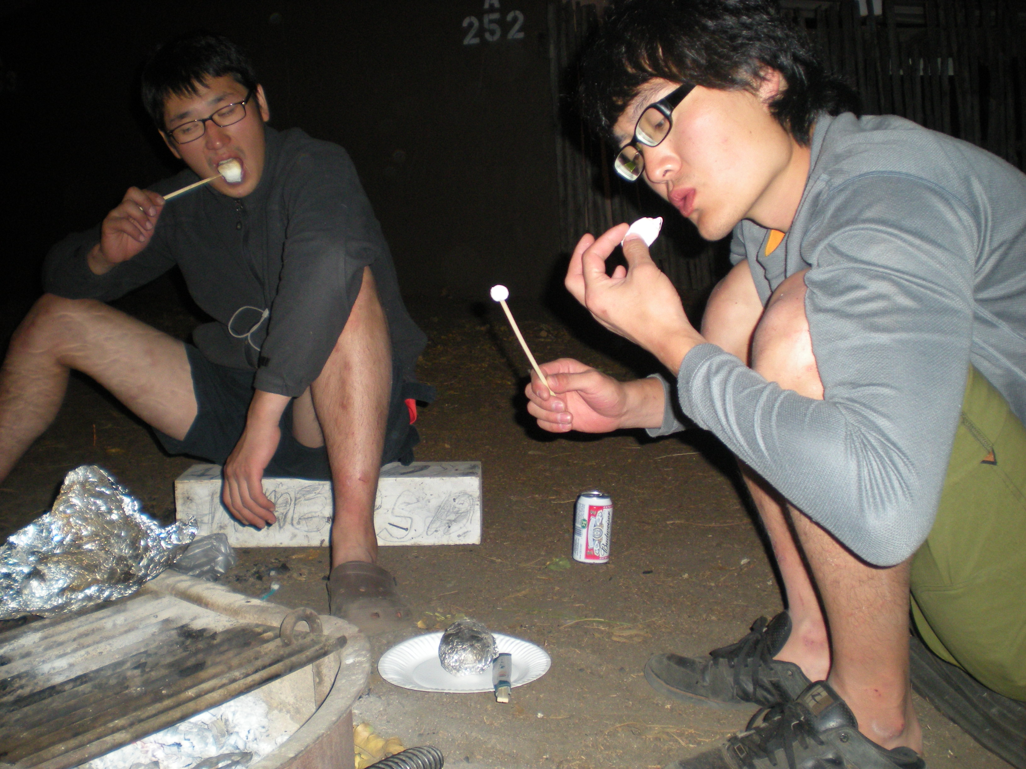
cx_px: 513
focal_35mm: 38
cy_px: 384
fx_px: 1126
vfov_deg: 37.7
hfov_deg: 49.0
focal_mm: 6.3
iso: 199
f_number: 3.1
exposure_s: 1/60
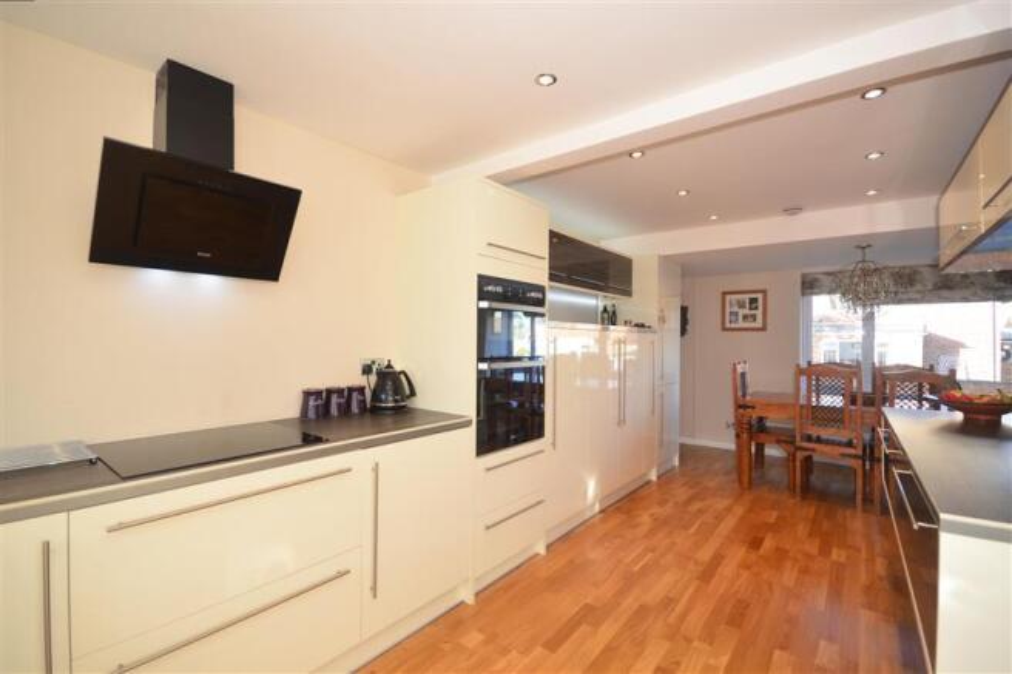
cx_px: 506
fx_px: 422
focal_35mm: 15
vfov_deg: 77.3
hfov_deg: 100.4
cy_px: 337
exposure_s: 1/80
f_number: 5.6
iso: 400
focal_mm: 10
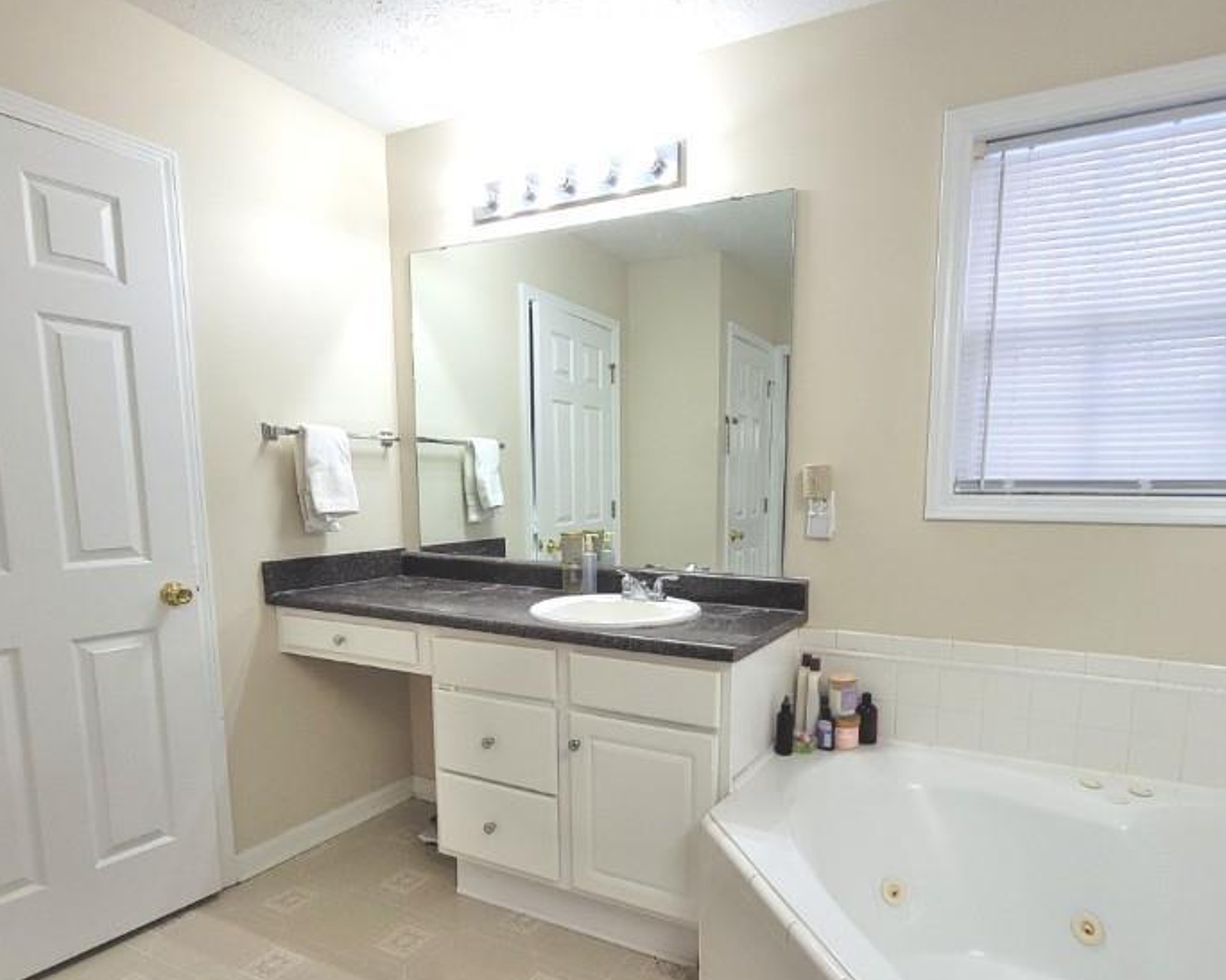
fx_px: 689
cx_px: 683
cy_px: 563
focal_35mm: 19
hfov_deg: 83.0
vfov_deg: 70.4
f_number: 2.2
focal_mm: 2.2
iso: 80
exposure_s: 1/60
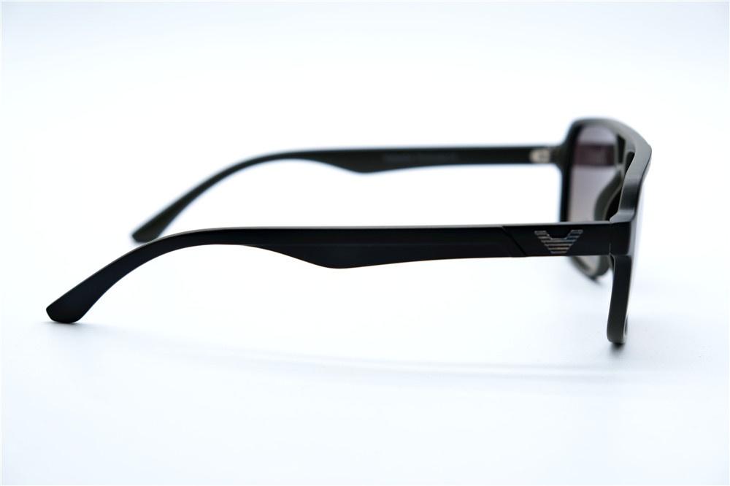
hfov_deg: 31.4
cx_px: 365
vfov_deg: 21.2
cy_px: 243
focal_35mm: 64
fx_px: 1297
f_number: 5.6
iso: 160
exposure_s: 1/150
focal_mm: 42.5
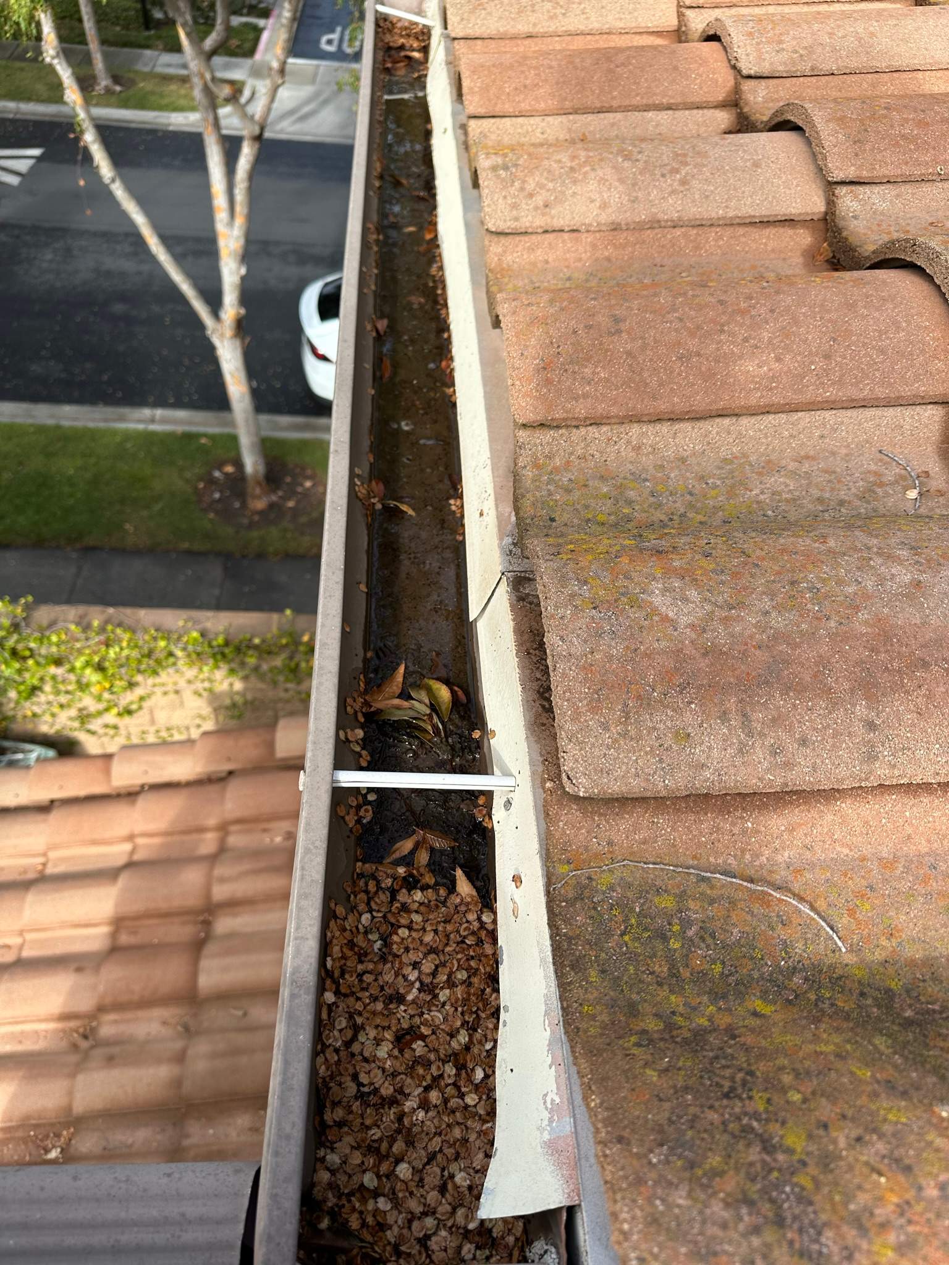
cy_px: 632
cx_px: 474
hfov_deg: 56.8
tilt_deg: -46.7
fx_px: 877
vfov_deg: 71.6
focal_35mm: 24
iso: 80
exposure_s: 1/2028
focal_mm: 6.86
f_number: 1.78
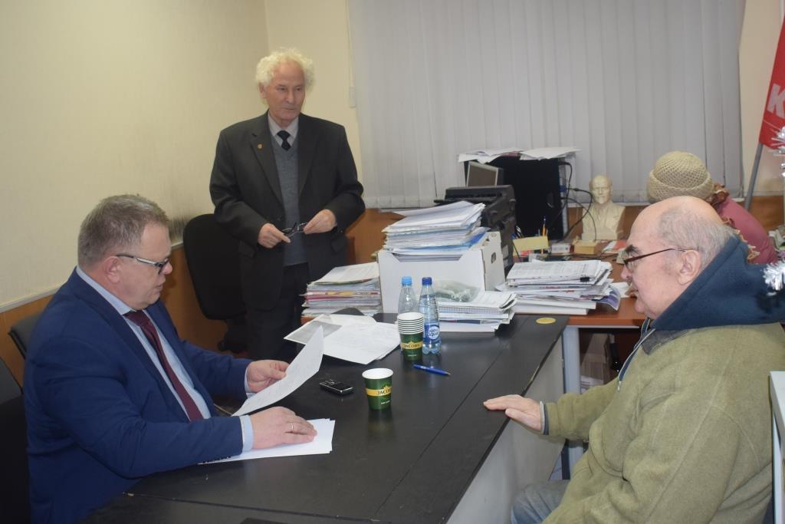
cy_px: 262
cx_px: 392
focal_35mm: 30
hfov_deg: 61.9
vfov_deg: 43.6
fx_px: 654
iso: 800
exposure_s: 1/80
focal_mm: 20
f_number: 4.5
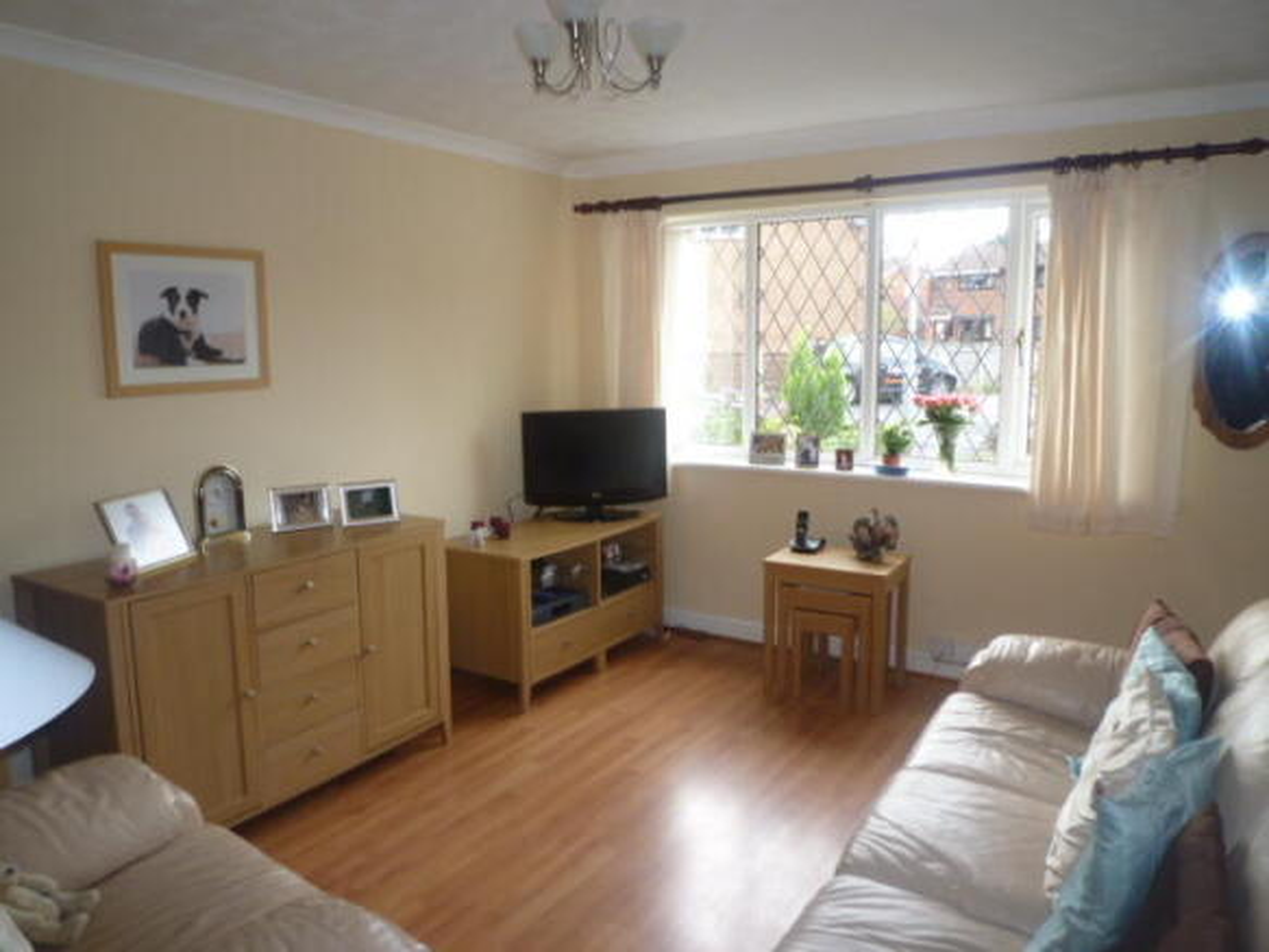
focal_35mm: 25
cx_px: 634
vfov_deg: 54.9
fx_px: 916
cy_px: 476
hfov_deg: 69.4
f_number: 2.8
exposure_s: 1/50
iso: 100
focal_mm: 4.4
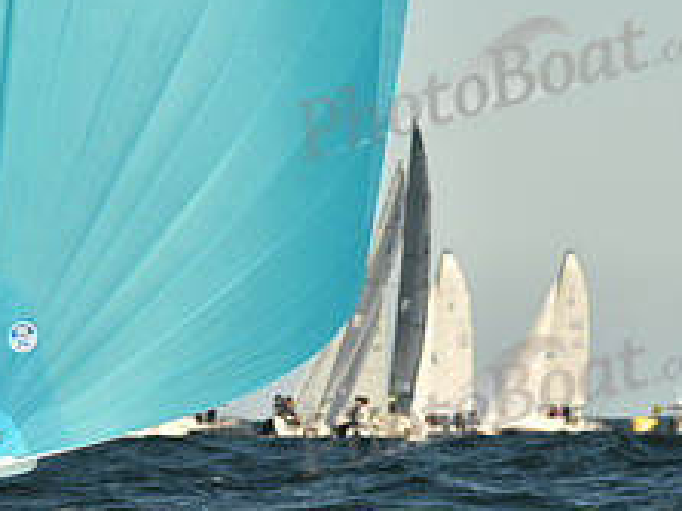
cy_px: 283
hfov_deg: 2.9
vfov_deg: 2.2
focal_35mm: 675
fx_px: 13292
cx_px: 141
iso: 320
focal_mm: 270
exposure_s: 1/1250
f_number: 7.1
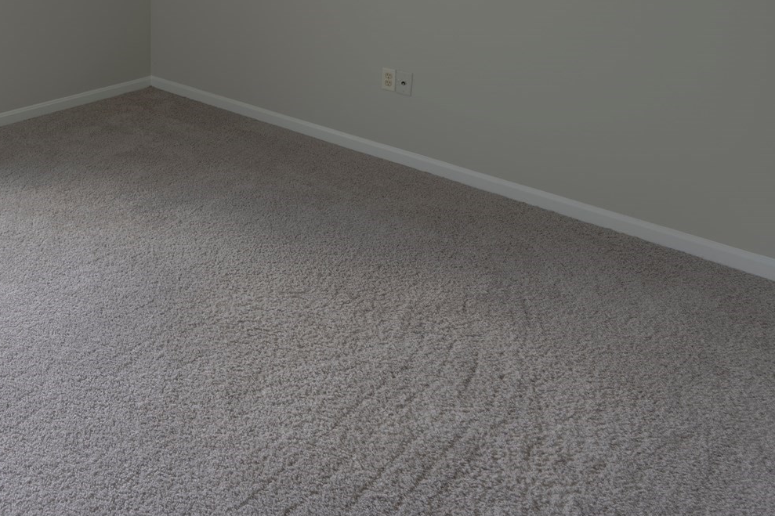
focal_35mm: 29
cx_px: 89
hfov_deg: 55.8
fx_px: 624
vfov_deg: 39.4
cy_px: -7
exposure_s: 1/40
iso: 100
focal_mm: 14
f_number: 11
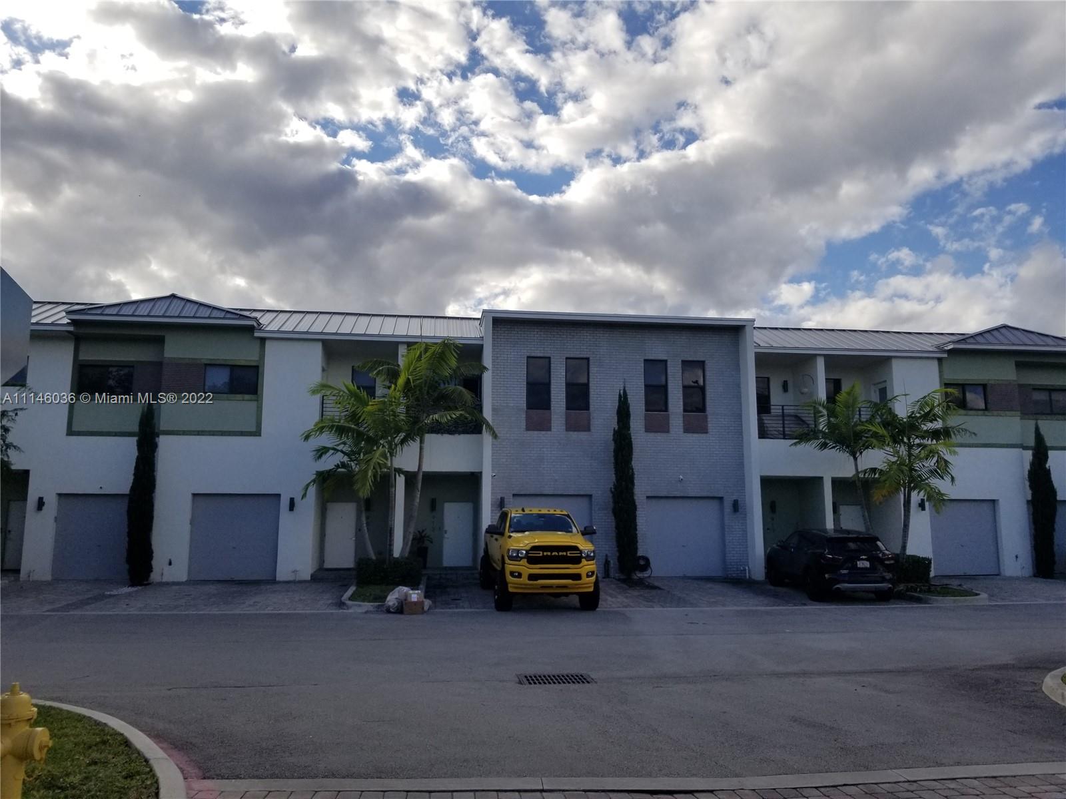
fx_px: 801
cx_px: 533
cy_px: 400
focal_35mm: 26
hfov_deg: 67.3
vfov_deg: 53.1
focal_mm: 4.25
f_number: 1.7
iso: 50
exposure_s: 1/3200
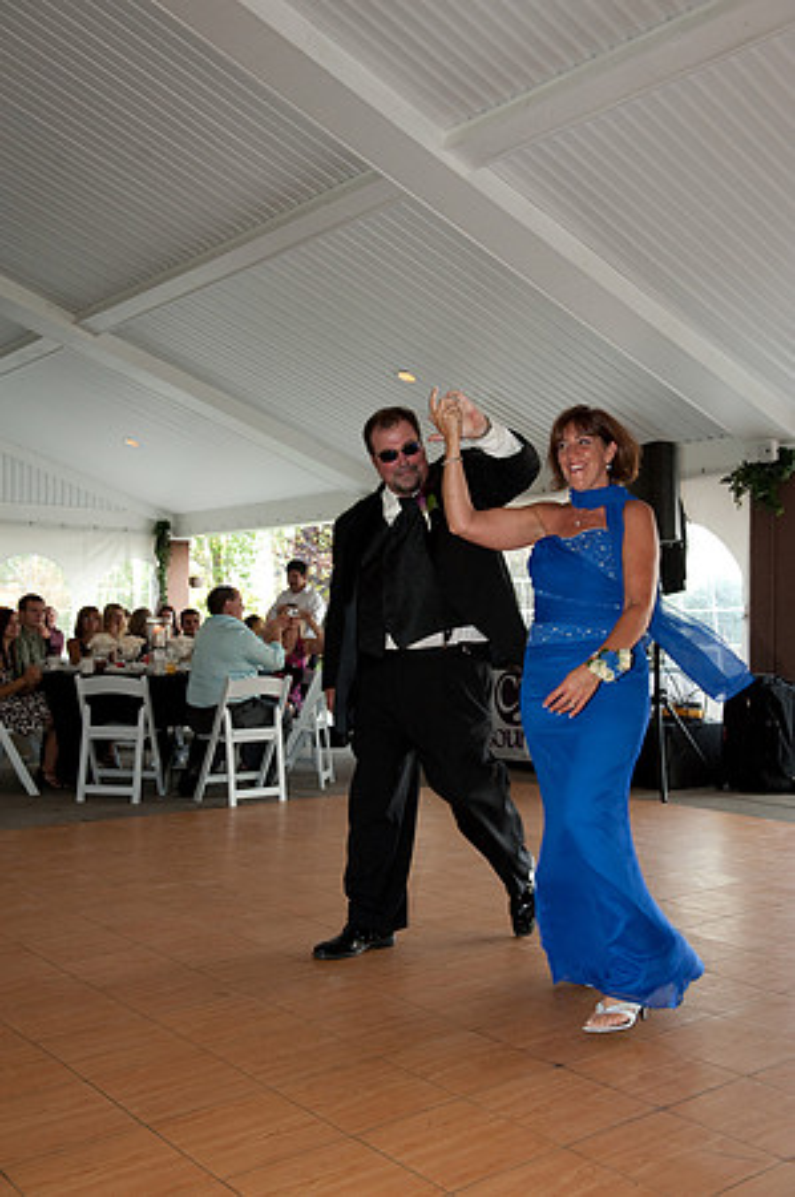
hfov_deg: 37.8
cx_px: 398
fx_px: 1162
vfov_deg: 54.5
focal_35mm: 35
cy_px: 598
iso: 1250
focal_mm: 35
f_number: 5.6
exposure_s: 1/125
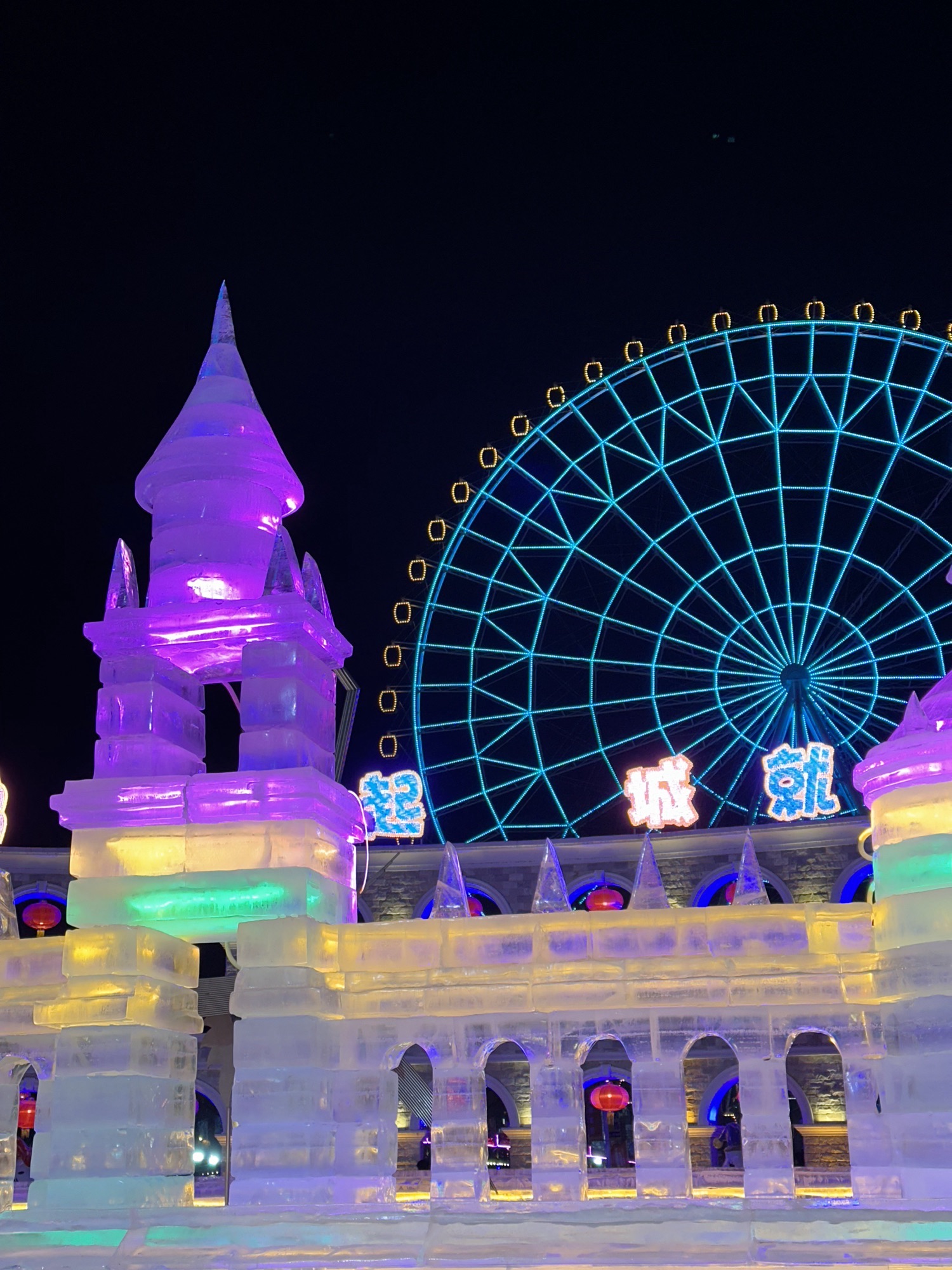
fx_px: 1760
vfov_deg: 39.7
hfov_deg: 30.3
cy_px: 635
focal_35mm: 48
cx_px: 476
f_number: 1.78
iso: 80
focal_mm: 6.86
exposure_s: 1/50
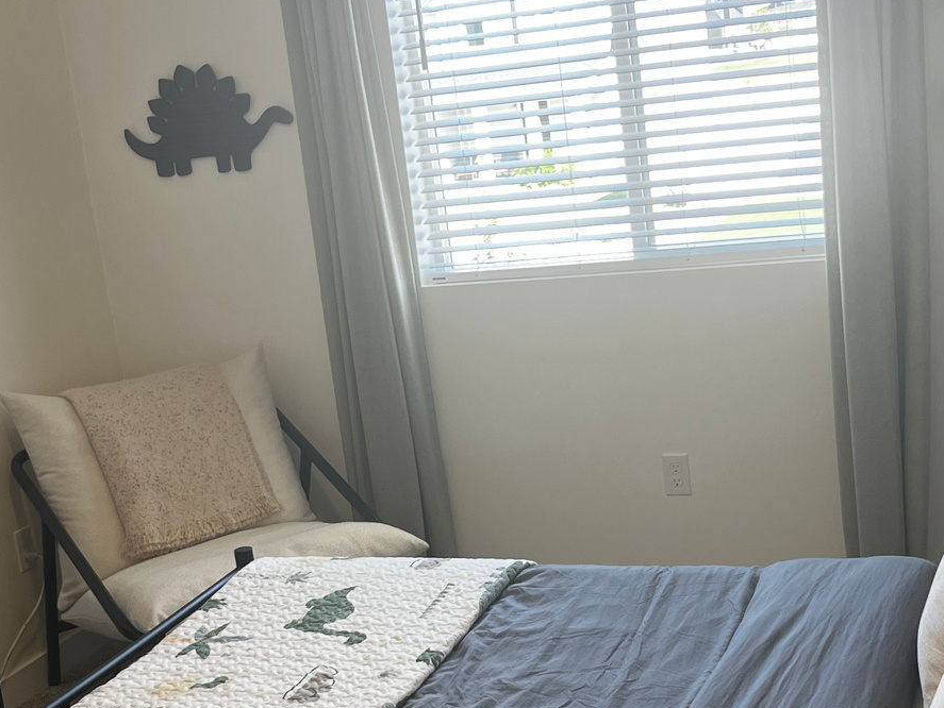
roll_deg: +7.4
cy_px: 483
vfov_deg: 24.3
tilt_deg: -14.3
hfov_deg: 32.2
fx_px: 1637
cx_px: 475
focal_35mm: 60
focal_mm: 5.1
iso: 64
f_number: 1.6
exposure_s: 1/120
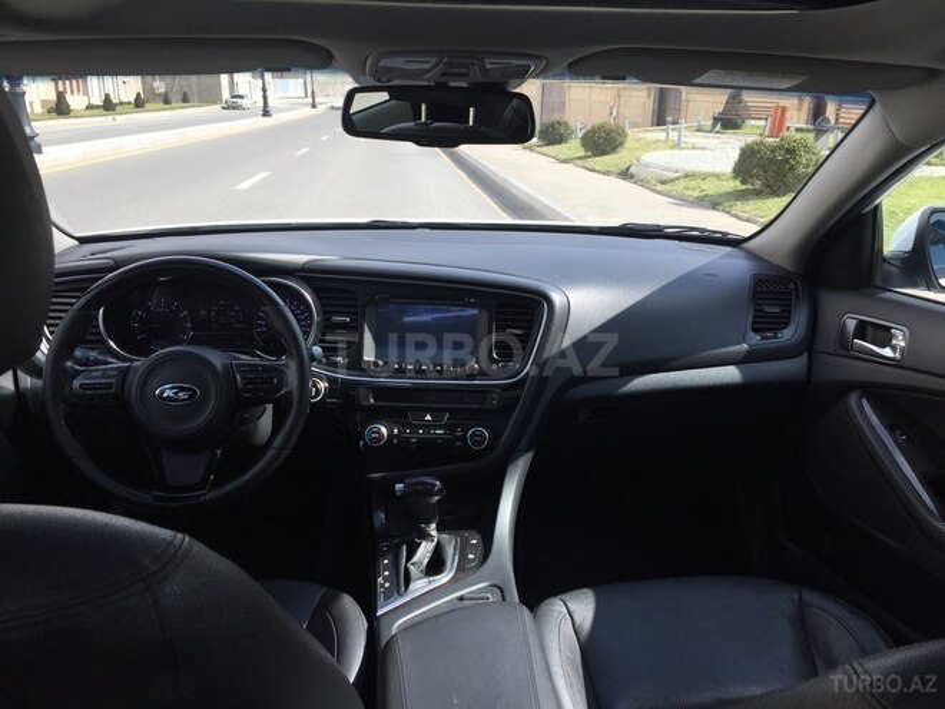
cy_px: 354
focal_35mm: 29
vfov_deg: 48.2
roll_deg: -1.6
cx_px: 472
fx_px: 792
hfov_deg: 61.7
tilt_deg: -18.4
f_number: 2.2
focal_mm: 4.15
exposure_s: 1/581
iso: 32
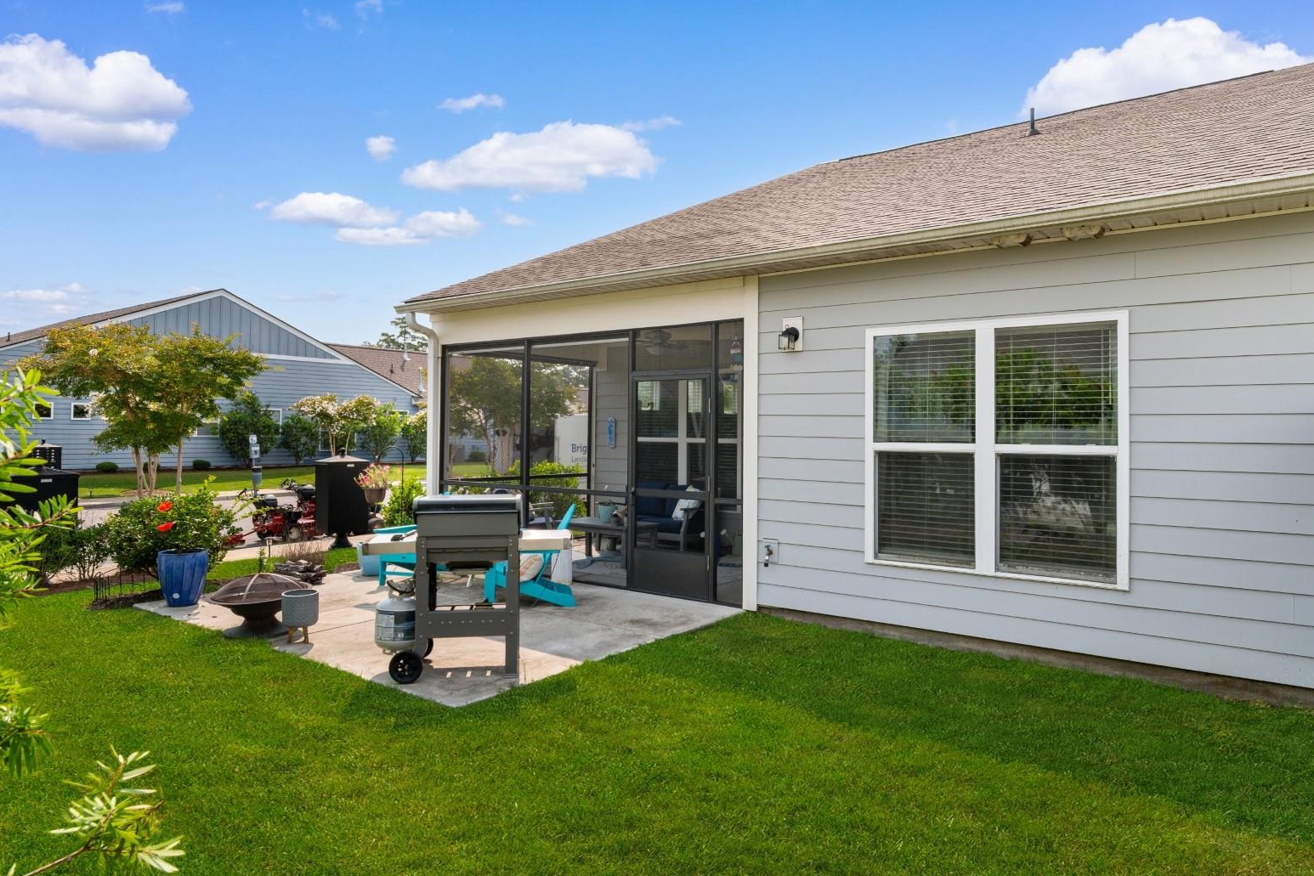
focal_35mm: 22
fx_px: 803
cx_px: 665
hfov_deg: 78.6
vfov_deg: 57.2
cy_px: 420
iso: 100
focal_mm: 14
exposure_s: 1/320
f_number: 9
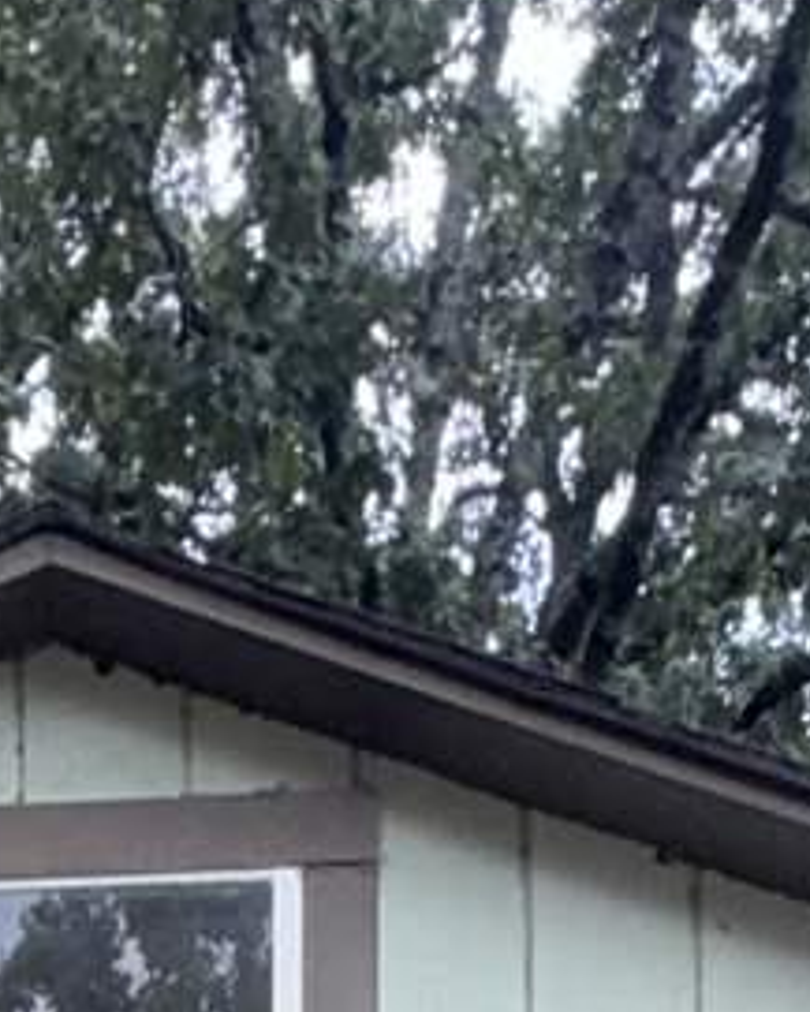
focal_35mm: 116
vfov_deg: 10.9
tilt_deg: -3.7
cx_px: -179
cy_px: 3051
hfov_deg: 12.9
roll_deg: +0.1
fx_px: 3474
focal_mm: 2.22
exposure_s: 1/139
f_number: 2.2
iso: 16
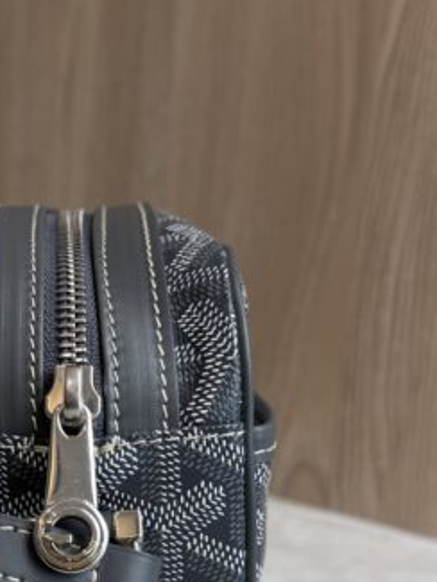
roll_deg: -3.6
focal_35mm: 59
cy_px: 441
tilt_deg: -11.5
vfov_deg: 32.1
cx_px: 59
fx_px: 992
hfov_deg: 24.3
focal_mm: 6.76
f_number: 1.78
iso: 64
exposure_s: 1/120
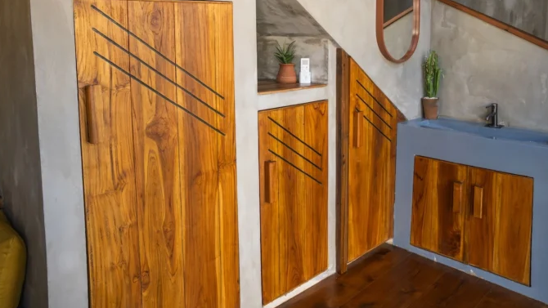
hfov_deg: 69.8
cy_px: 74
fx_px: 392
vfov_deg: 41.5
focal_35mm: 27
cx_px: 288
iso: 800
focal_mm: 15
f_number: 5.6
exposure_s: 1/80
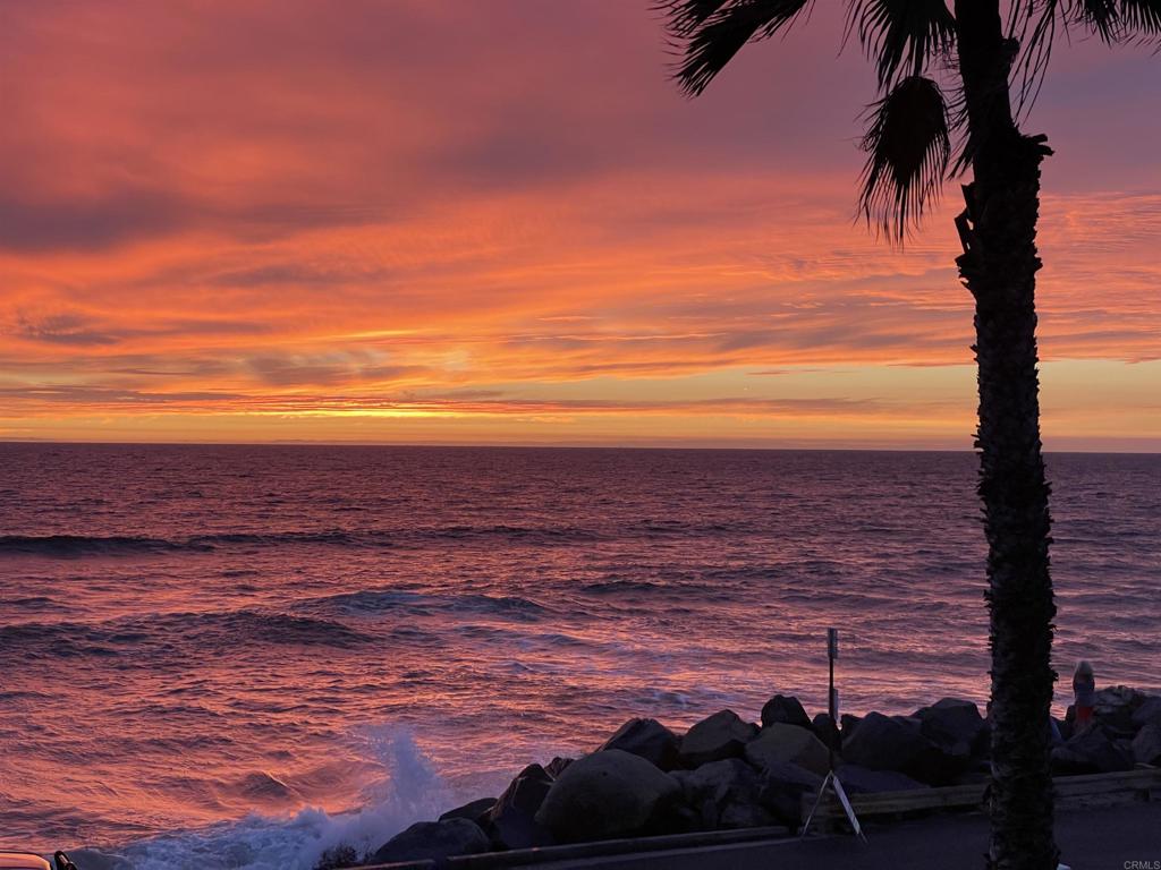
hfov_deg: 36.8
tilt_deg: -0.3
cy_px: 435
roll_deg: -0.8
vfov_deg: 28.0
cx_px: 580
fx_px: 1744
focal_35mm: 52
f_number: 2
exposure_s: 1/121
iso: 100
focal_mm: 6
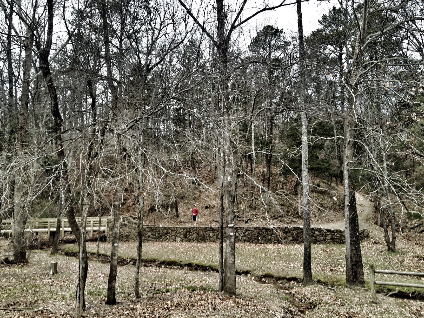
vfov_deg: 40.7
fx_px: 429
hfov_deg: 52.6
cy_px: 159
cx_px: 212
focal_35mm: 35
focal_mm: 4.28
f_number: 2.4
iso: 50
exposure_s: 1/297
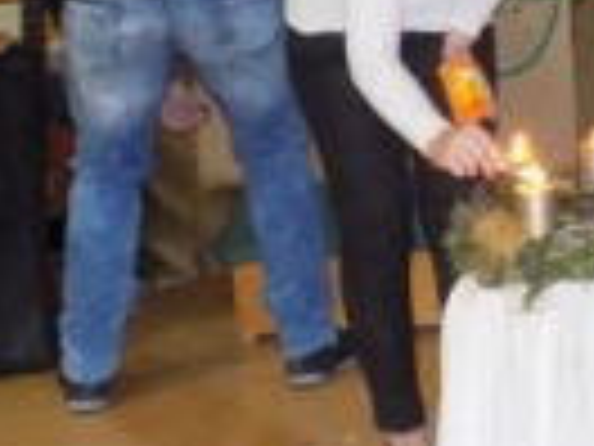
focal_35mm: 115
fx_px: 1973
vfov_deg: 12.5
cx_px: 810
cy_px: -135
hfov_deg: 16.1
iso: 640
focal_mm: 6.1
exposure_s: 1/30
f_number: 3.4
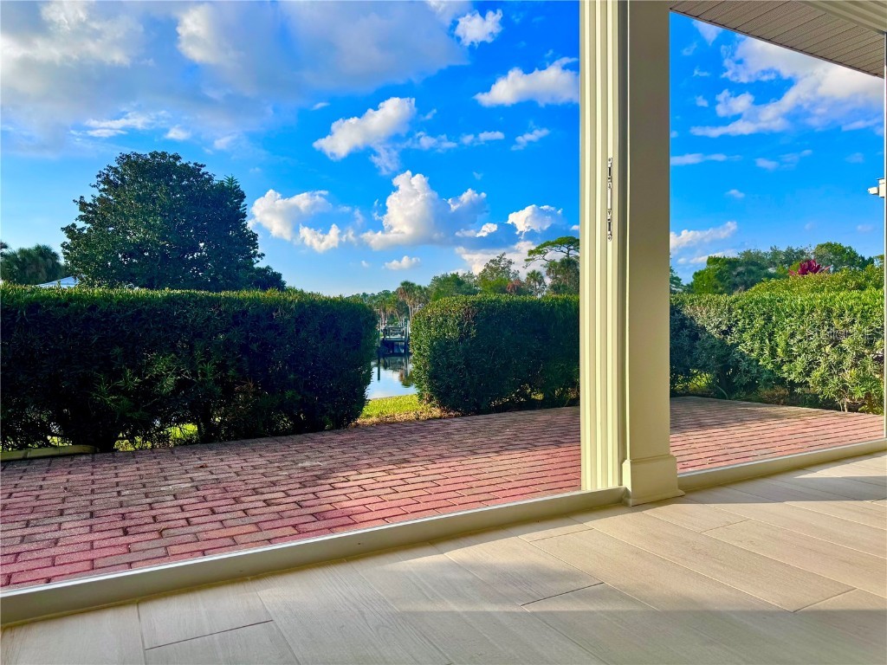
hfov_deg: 71.6
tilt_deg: -1.8
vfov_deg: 56.8
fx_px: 615
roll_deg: +0.1
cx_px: 444
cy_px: 332
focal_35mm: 24
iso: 80
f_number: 1.78
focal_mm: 6.76
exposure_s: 1/3096
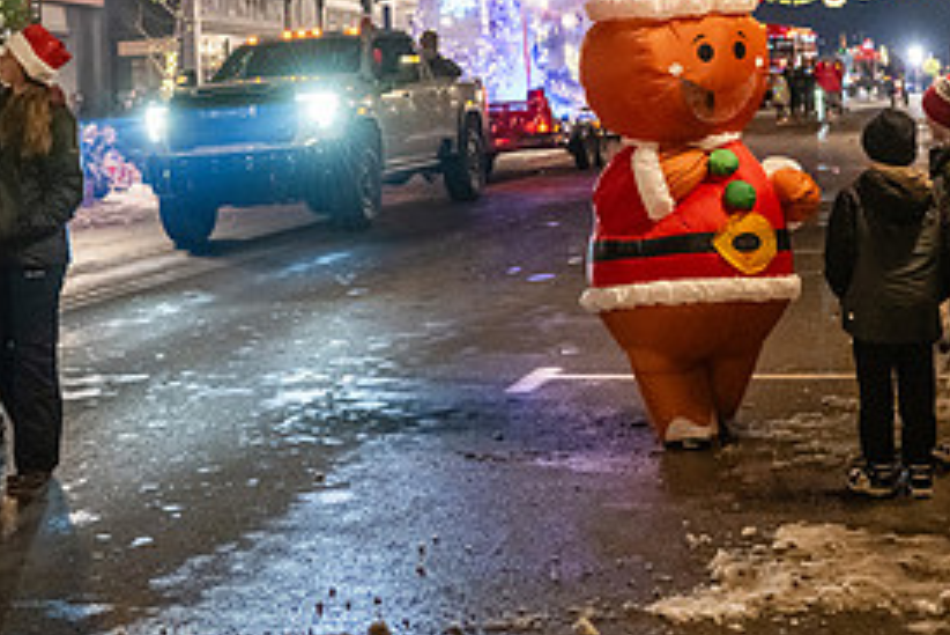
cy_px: 12
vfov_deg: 18.0
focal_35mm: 74
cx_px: 582
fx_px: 1954
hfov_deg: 27.3
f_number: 3.2
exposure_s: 1/200
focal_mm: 35
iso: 5000
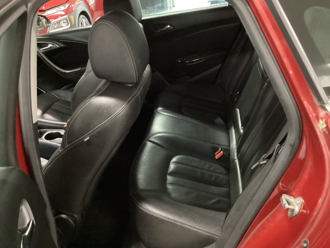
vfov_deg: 45.4
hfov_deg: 58.4
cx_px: 165
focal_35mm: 31
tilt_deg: -29.9
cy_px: 124
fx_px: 296
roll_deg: +6.5
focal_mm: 3.3
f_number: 2.4
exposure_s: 1/17
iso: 800
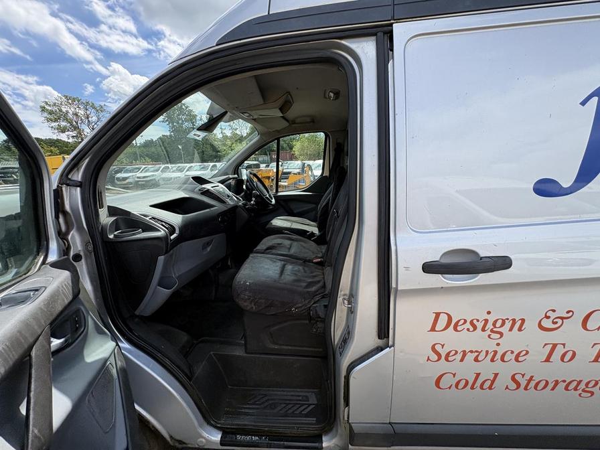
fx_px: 243
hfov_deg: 102.1
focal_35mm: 14
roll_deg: -5.2
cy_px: 225
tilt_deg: -5.8
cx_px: 300
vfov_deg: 85.7
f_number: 2.2
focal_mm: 2.22
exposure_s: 1/561
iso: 40
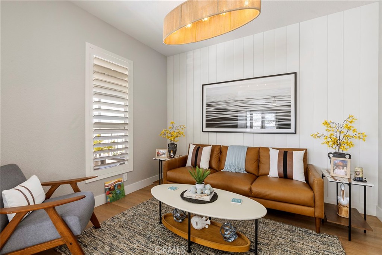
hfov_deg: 96.7
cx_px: 191
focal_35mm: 16
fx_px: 170
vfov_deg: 73.8
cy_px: 128
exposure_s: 1/10
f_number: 9
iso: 320
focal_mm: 16
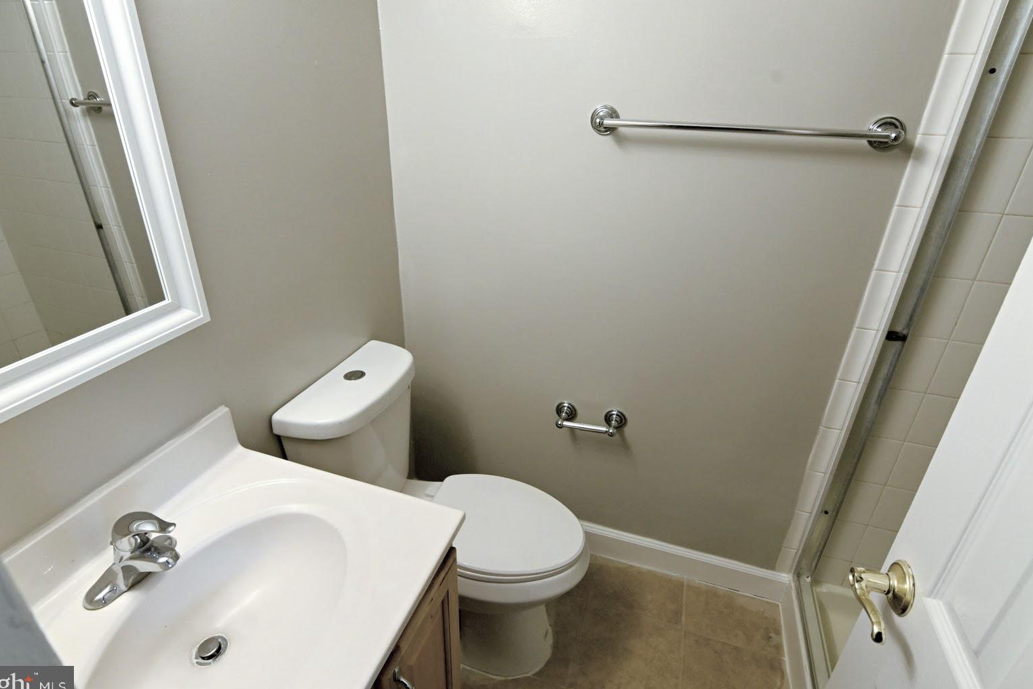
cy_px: 339
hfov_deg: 93.3
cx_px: 504
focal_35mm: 17
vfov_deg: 70.4
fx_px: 488
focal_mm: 11
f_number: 8
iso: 800
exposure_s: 1/30
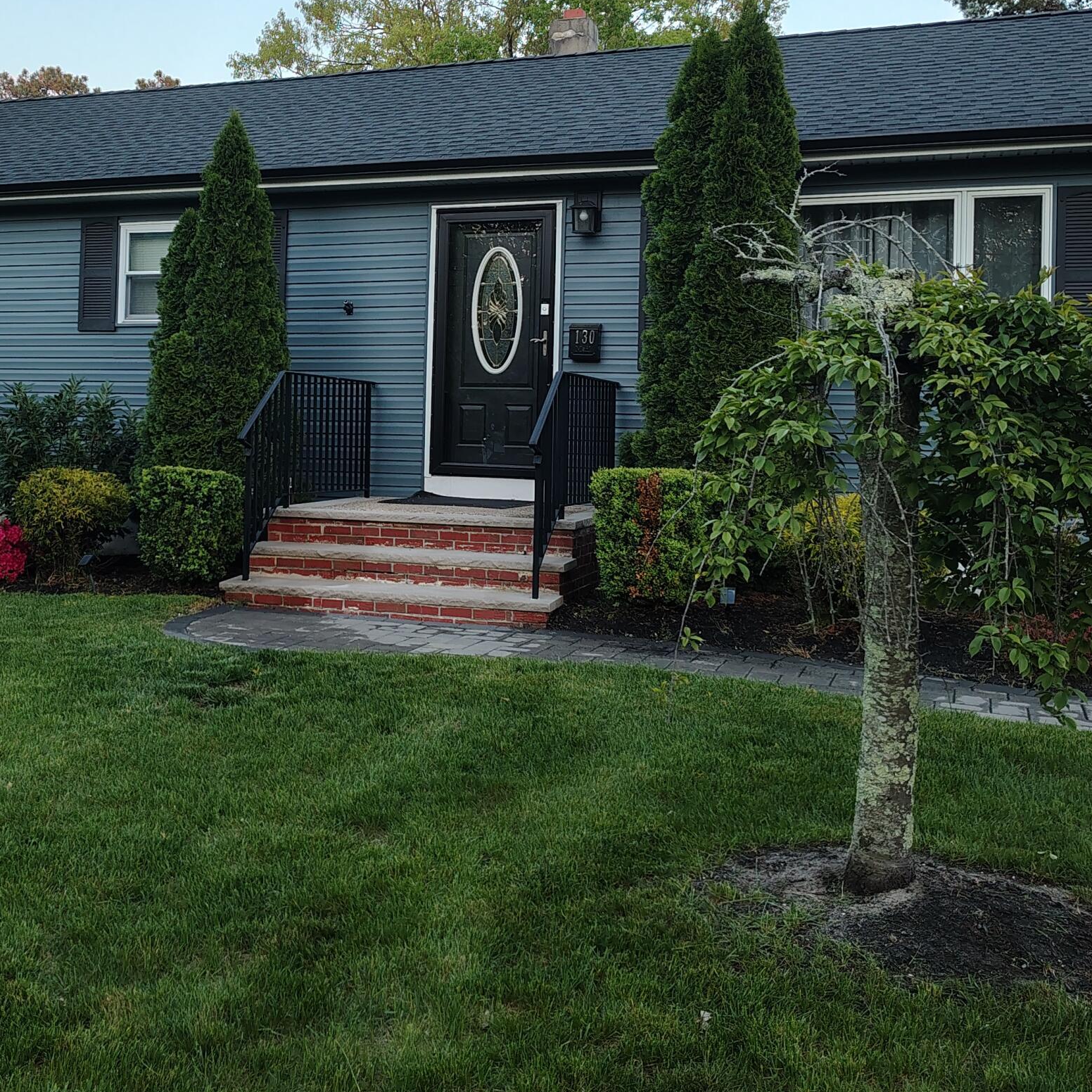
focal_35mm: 41
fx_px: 1463
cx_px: 323
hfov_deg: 40.2
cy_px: 402
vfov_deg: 40.6
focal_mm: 5.56
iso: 297
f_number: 1.8
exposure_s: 1/120
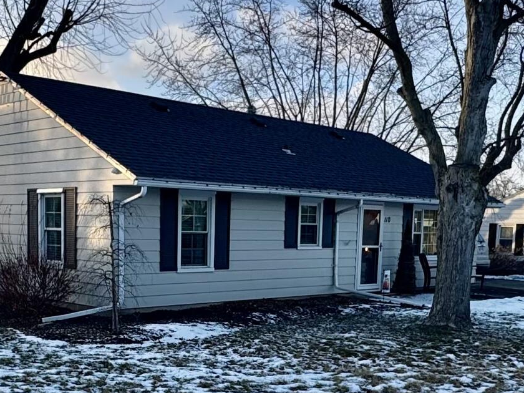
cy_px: 318
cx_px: 205
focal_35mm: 50
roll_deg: -1.1
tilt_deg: -7.6
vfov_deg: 28.4
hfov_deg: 38.0
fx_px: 757
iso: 50
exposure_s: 1/476
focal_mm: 2.22
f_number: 2.2
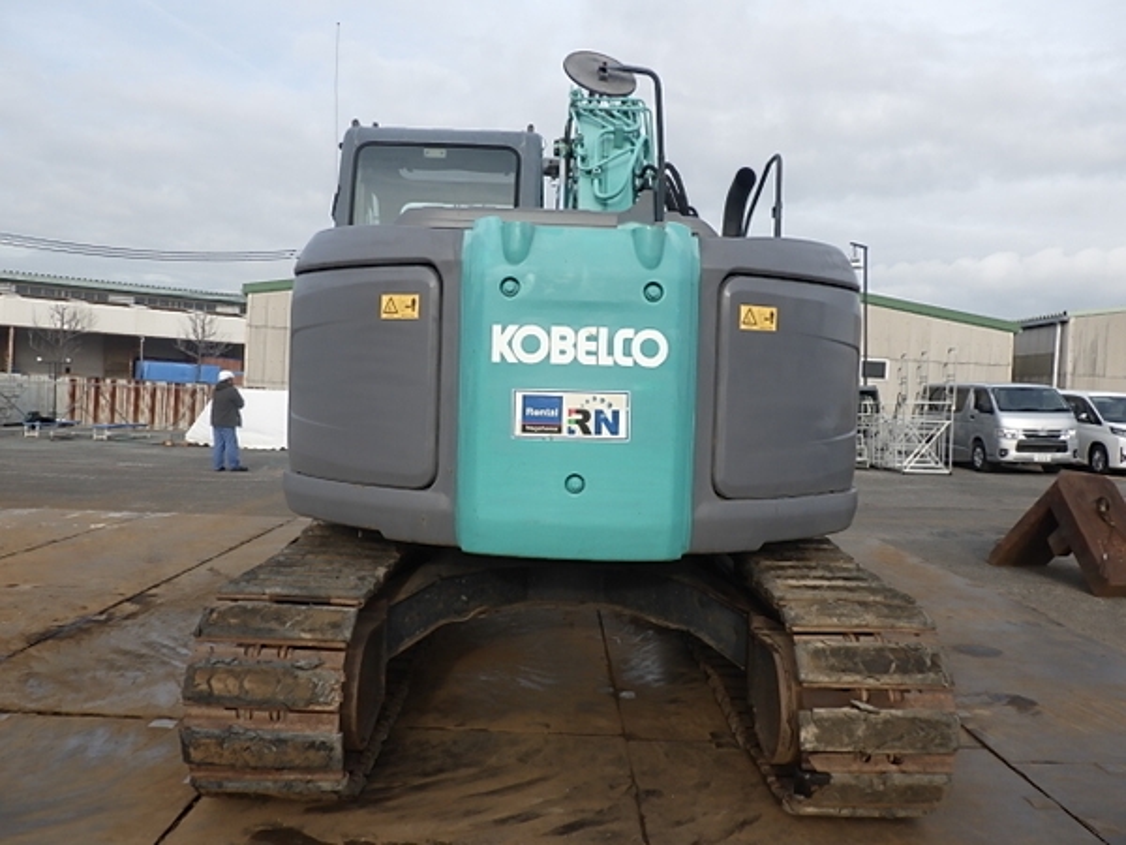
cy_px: 422
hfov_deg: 63.4
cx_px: 563
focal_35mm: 28
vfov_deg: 49.7
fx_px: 911
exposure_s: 1/400
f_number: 4.2
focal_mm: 5
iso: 125
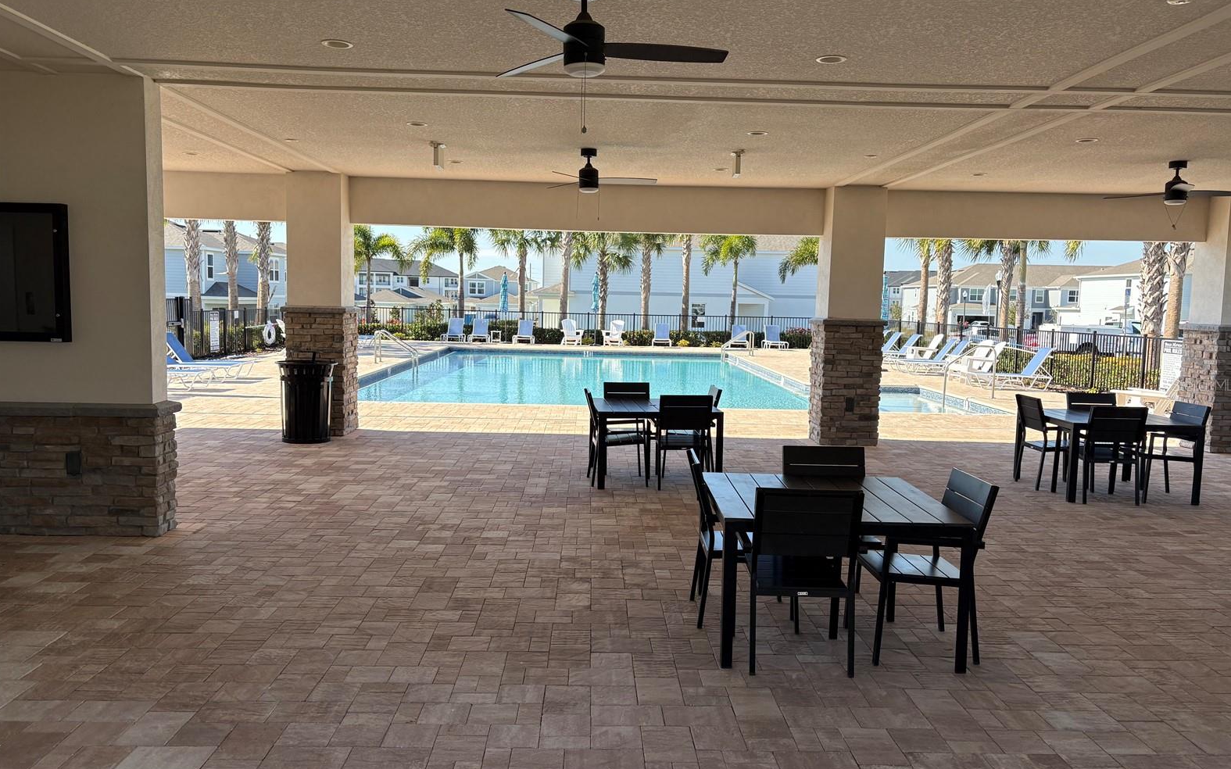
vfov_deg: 44.5
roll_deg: -1.8
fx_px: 939
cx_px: 620
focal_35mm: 28
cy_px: 384
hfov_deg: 66.5
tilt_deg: -4.3
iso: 50
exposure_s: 1/1287
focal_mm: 5.96
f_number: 1.6
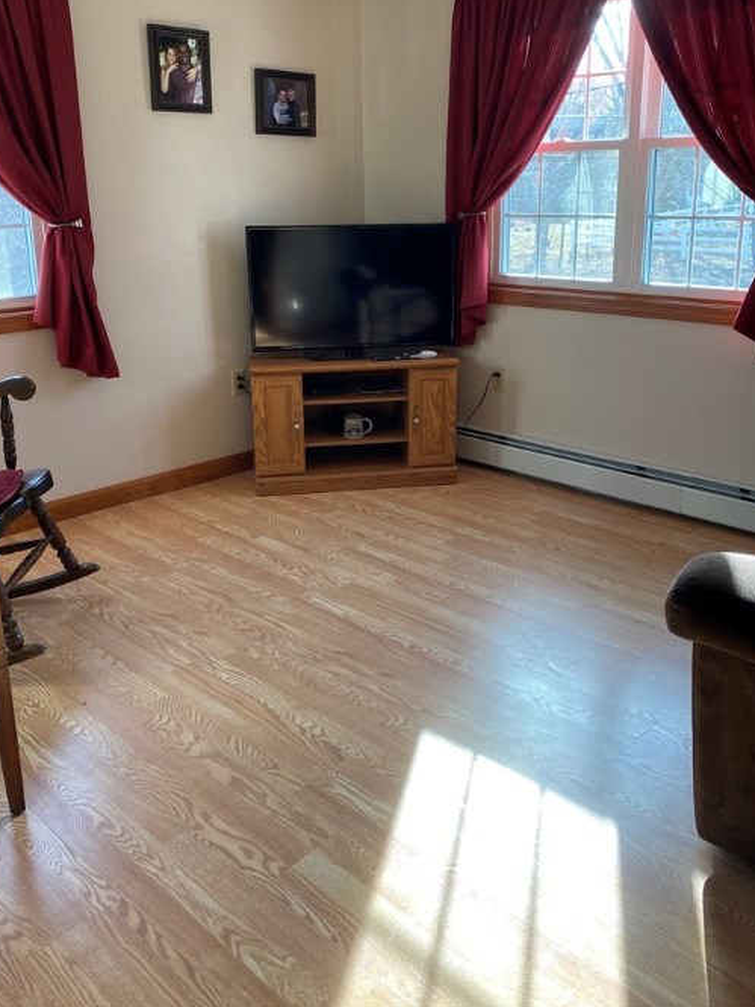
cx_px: 389
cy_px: 429
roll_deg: +0.7
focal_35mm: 30
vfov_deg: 59.7
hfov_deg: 46.8
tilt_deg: -14.2
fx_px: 873
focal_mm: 4.25
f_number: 1.8
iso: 64
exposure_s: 1/121
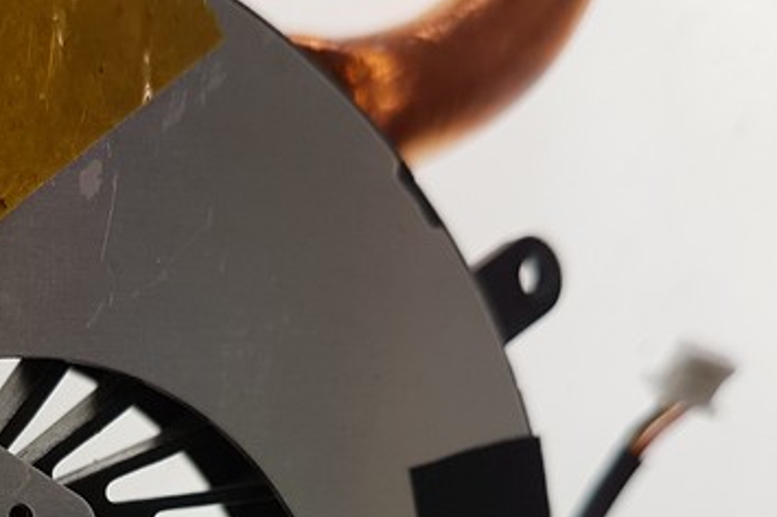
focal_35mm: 61
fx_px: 1315
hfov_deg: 32.0
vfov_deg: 20.1
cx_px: 151
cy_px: 701
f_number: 1.7
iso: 40
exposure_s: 1/147
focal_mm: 4.2
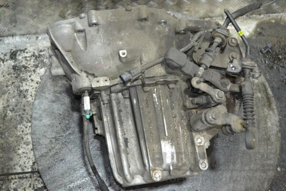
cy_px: 96
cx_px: 143
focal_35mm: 48
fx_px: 381
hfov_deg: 41.1
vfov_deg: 28.1
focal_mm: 32
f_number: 4.8
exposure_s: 1/60
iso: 2200
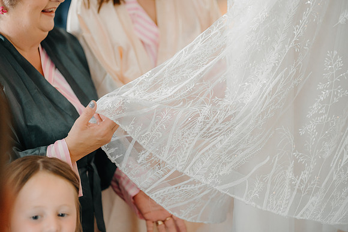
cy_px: 105
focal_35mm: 96
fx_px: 925
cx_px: 184
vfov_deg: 14.3
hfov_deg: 21.3
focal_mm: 85
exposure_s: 1/200
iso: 1600
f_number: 1.8
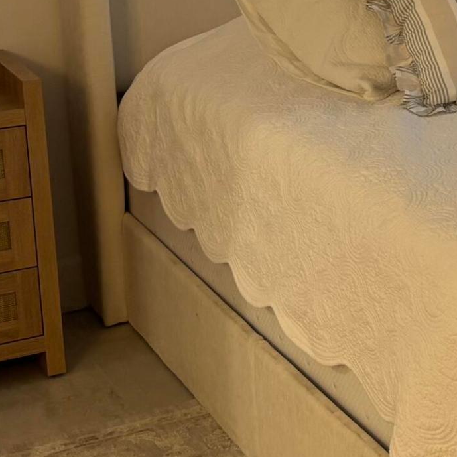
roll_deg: -0.8
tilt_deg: -11.3
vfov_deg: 17.7
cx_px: 824
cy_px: 19
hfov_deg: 15.5
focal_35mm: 96
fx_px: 1434
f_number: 1.6
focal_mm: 5.96
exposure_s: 1/60
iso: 100
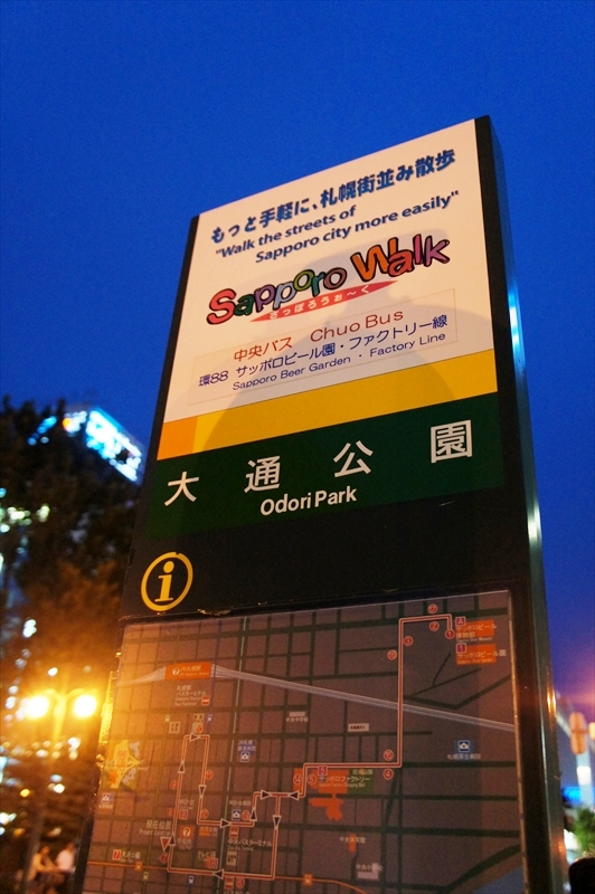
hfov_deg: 43.5
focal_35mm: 30
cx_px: 298
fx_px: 745
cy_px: 447
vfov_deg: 62.0
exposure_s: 1/25
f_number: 3.5
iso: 1600
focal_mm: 20
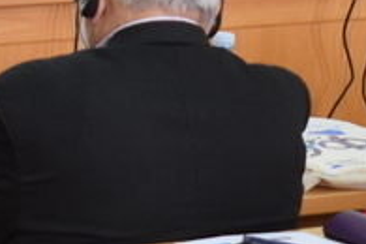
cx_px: 257
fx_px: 4229
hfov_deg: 5.0
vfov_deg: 3.3
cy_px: -79
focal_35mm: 416
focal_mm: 36
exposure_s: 1/30
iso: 500
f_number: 4.8
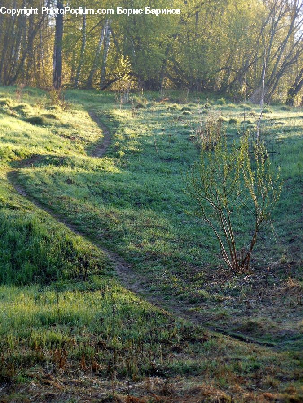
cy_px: 202
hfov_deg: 11.7
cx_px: 152
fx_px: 1482
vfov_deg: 15.5
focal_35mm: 127
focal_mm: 22.6
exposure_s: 1/40
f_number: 5
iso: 80
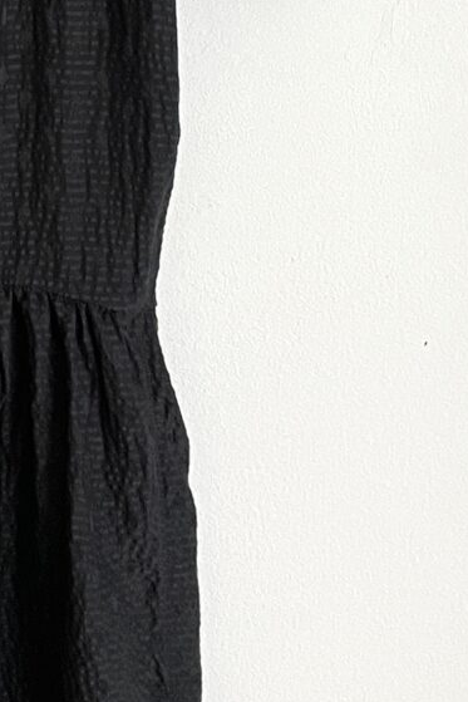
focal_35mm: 99
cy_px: 31
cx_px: -162
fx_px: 1929
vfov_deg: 20.1
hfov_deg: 13.3
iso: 125
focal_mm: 4.2
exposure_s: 1/95
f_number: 1.6
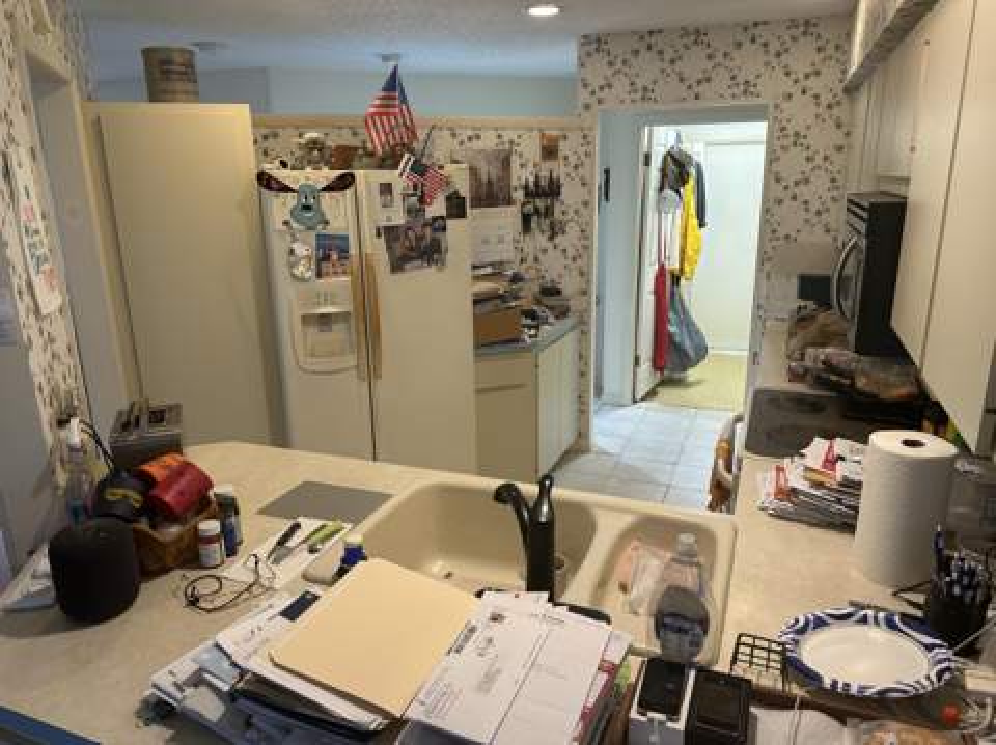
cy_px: 372
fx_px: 690
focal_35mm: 24
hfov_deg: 71.7
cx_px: 498
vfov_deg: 56.7
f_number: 1.78
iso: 160
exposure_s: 1/60
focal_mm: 6.86
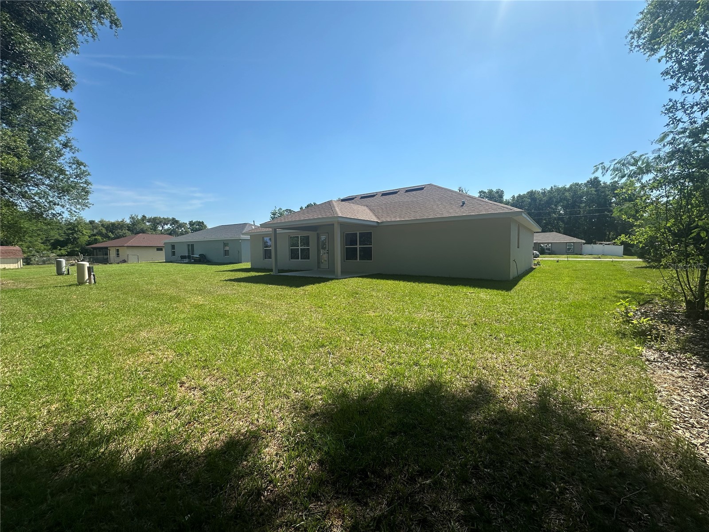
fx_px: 287
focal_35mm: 14
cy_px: 266
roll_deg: +0.5
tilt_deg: -1.9
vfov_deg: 85.7
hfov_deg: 102.1
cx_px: 354
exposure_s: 1/1949
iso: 40
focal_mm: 2.22
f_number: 2.2
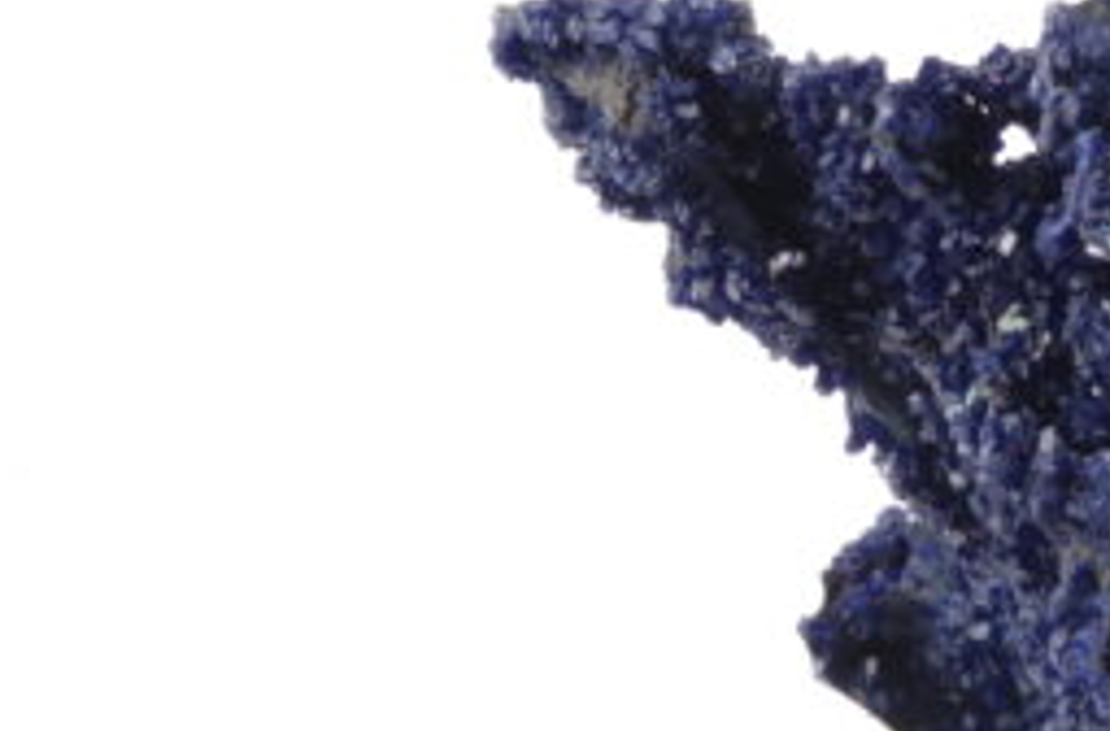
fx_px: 3041
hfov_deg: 20.2
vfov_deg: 13.6
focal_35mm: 99
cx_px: 1058
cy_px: 668
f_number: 4.5
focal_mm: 28.13
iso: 100
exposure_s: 1/2
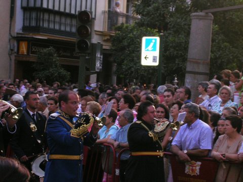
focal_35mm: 115
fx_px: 807
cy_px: 91
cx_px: 122
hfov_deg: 17.1
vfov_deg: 12.9
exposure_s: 1/60.1
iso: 87
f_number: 4.9
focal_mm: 17.4
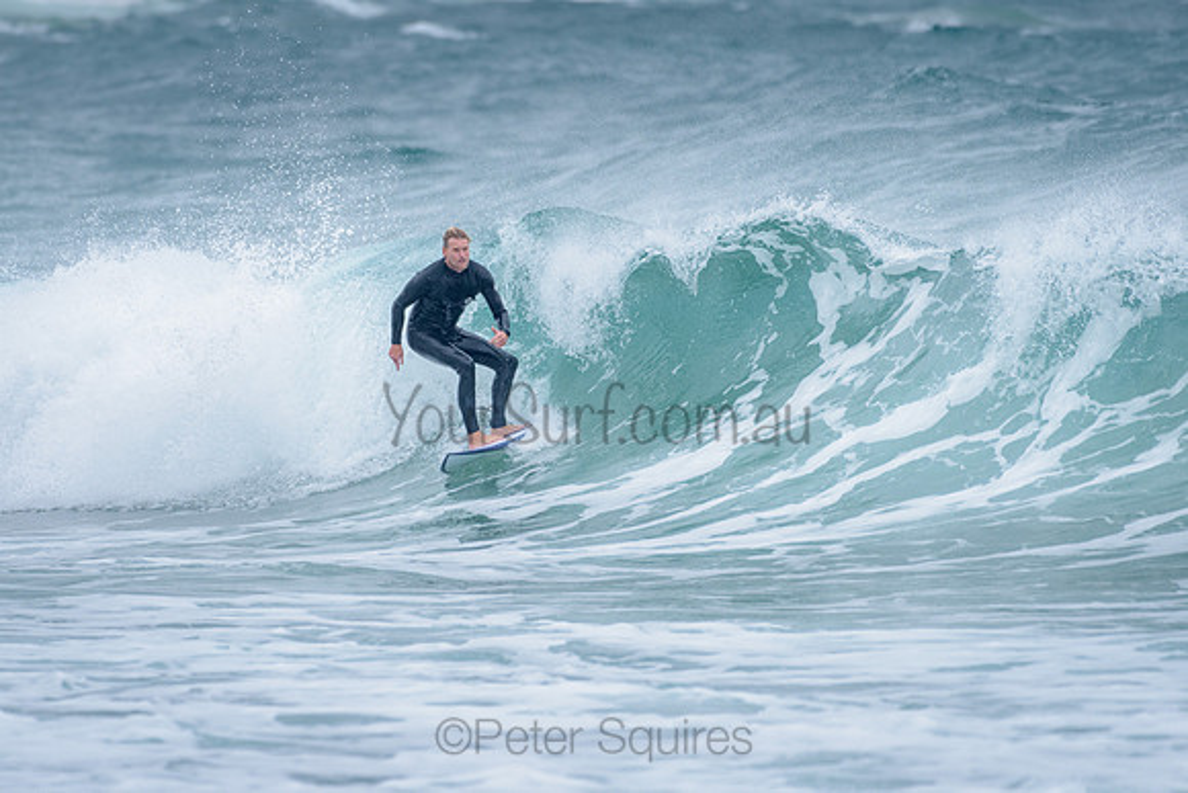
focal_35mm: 613
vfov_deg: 2.2
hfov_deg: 3.4
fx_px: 20240
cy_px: 308
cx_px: 460
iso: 640
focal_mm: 500
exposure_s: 1/1250
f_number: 5.6
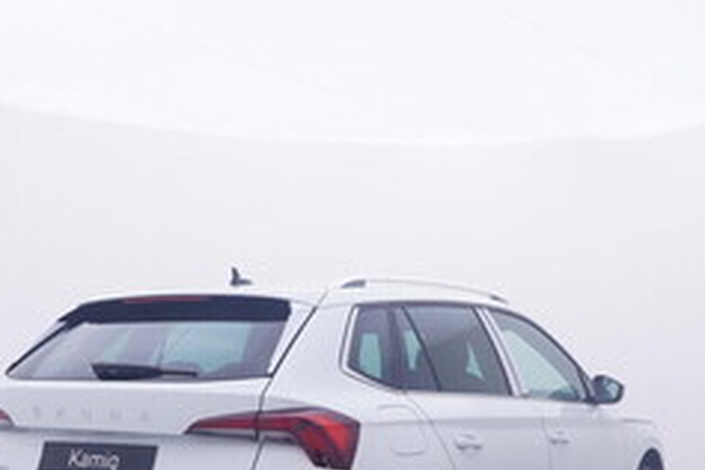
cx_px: 397
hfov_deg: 38.0
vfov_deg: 25.1
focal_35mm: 52
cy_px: 424
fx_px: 1021
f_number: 5
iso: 200
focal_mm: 15
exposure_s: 1/80
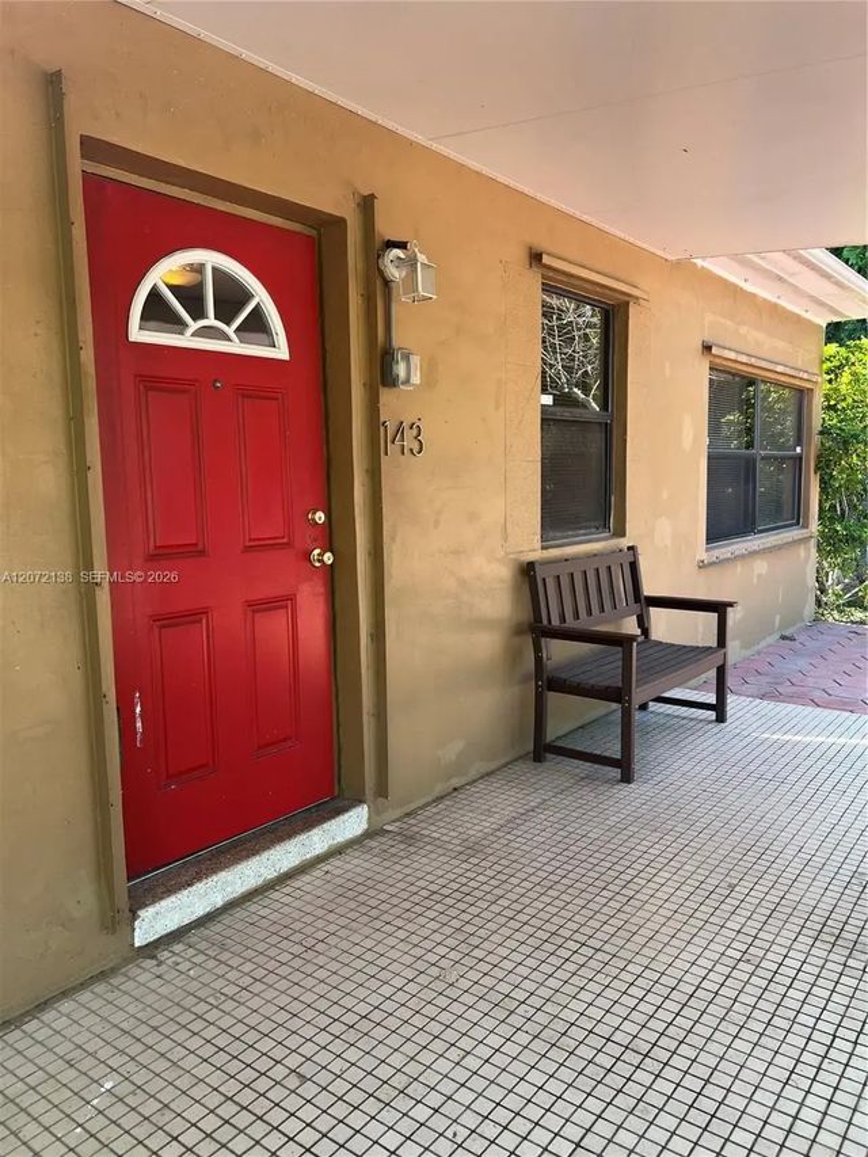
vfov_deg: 67.3
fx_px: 869
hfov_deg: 53.1
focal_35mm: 26
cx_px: 434
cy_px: 578
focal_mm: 5.7
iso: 40
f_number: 1.5
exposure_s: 1/191
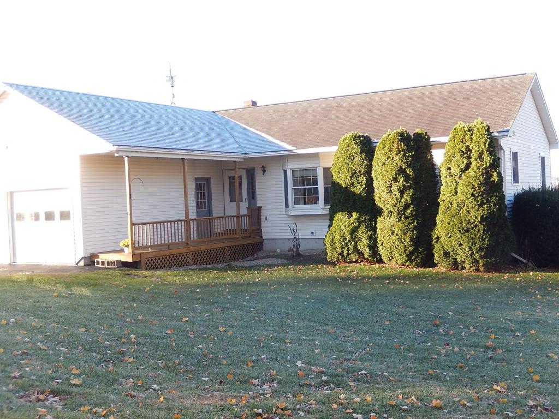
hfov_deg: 42.1
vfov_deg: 32.2
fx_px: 727
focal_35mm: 45
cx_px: 280
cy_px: 210
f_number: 4.3
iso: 125
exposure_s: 1/100
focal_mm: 8.1
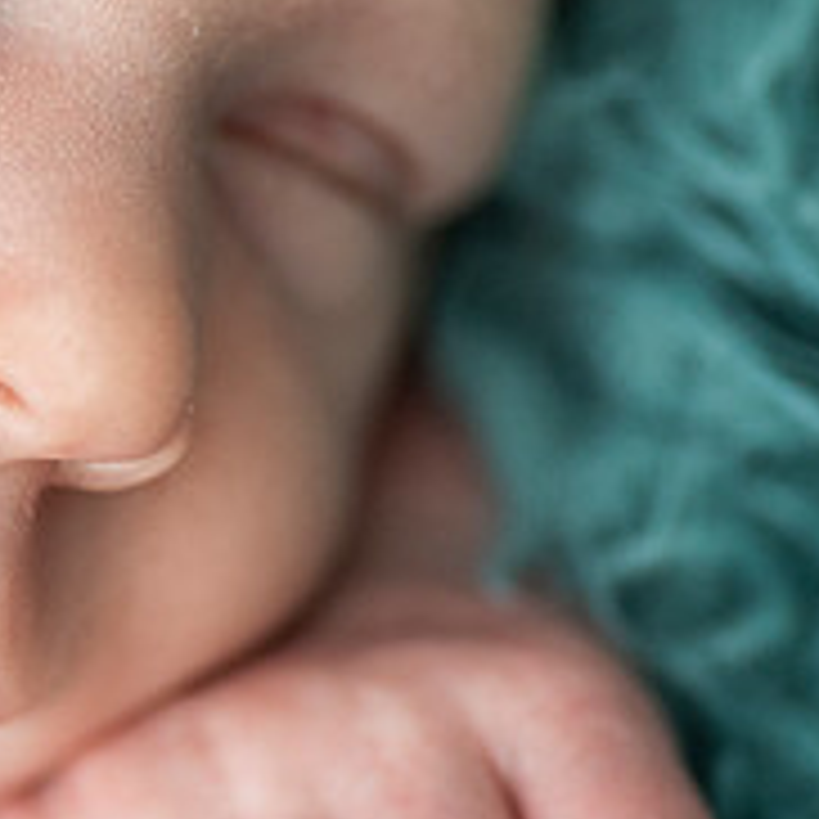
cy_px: 466
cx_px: -230
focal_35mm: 244
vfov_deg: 7.2
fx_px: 6531
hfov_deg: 7.1
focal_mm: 90
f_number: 3.8
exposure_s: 1/320
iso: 1000
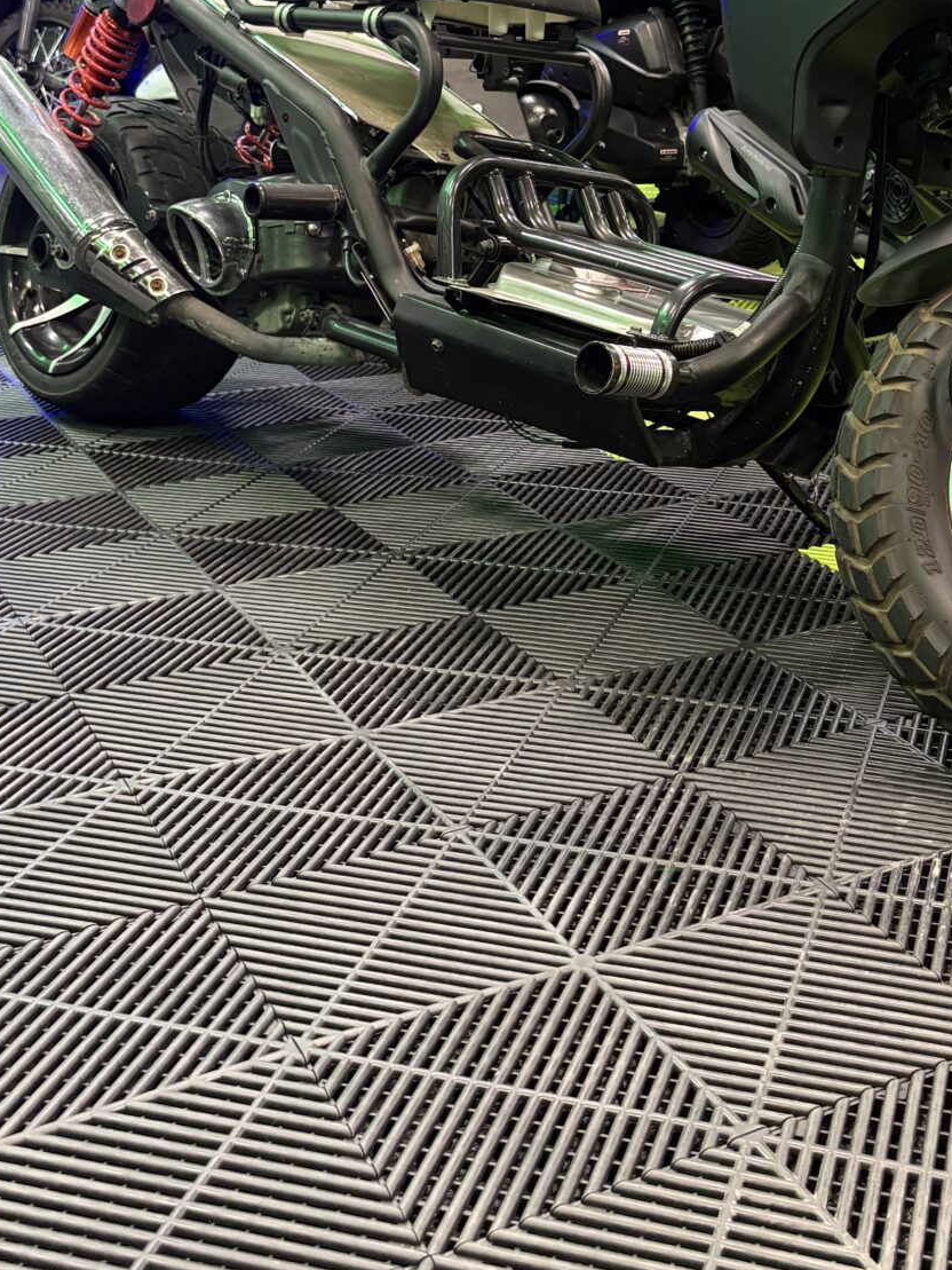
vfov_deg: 38.7
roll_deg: -0.5
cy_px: 328
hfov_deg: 30.1
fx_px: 1760
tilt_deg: -12.6
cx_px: 626
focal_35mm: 48
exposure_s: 1/60
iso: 320
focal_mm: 5.96
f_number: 1.6
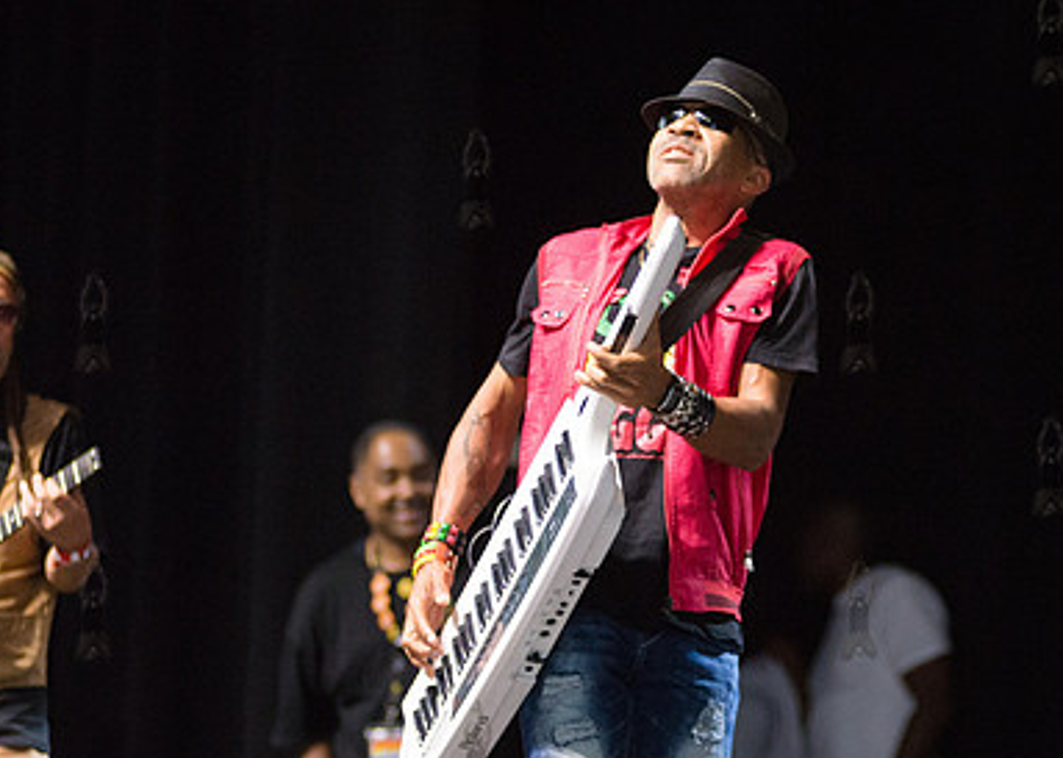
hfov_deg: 8.5
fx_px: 7150
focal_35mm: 237
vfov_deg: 6.1
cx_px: 623
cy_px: 402
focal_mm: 135
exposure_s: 1/320
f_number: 2.8
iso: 4000
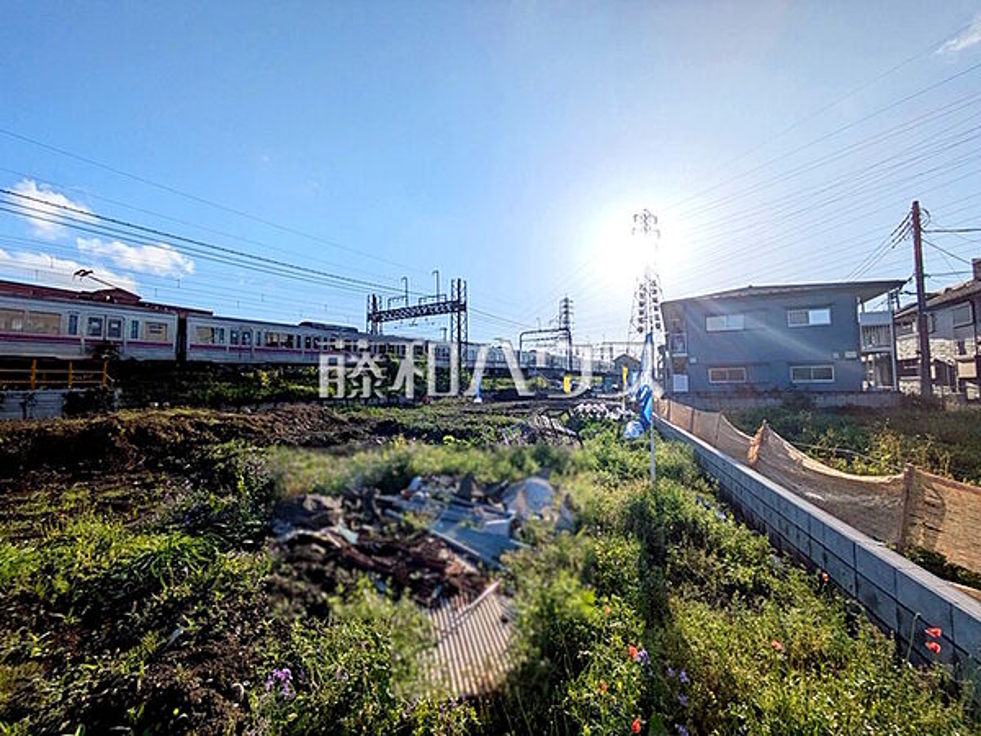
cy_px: 368
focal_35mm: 14
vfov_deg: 85.7
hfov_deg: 102.1
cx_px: 490
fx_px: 397
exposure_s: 1/7407
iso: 48
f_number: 2.2
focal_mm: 1.83
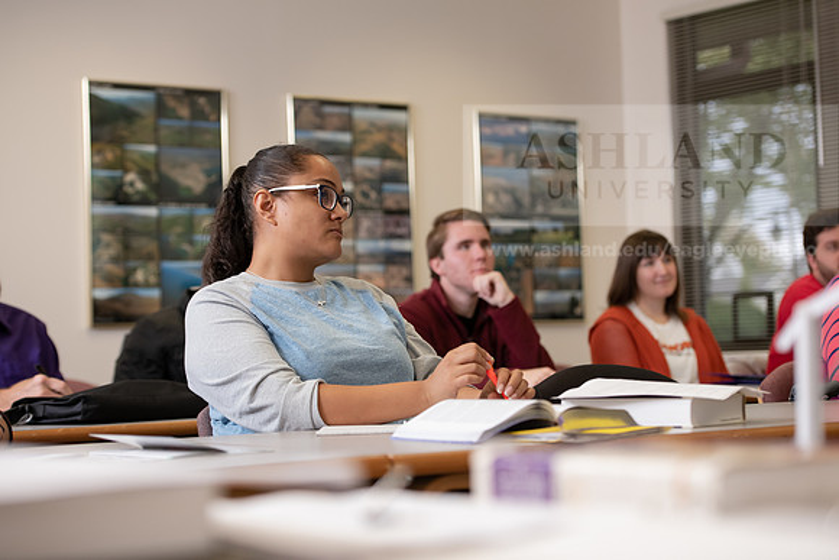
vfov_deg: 17.5
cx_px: 420
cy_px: 280
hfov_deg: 26.0
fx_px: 1818
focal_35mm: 78
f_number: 3.5
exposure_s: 1/200
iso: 800
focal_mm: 78
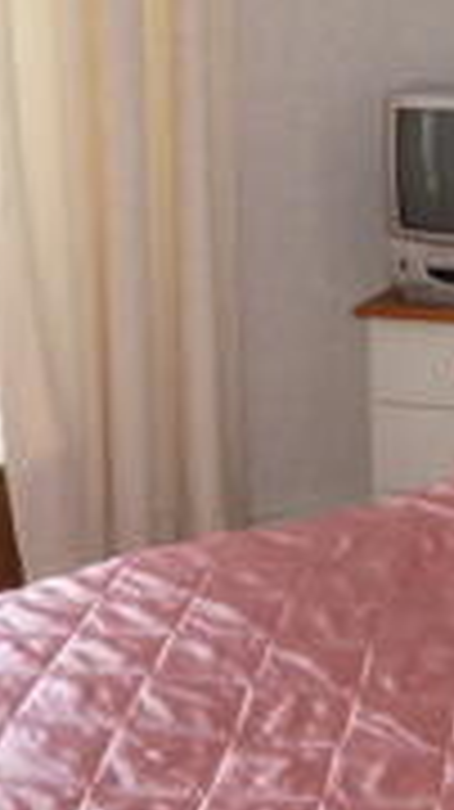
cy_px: 74
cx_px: 587
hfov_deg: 13.2
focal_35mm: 88
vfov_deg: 23.5
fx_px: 1887
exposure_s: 1/60
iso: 100
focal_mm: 4.5
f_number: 2.8
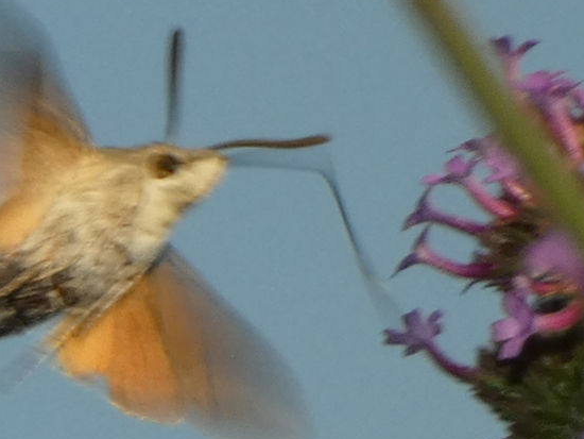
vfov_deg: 4.1
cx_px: 146
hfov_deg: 5.4
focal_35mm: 366
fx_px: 6177
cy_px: 189
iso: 80
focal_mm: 42.3
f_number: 5.5
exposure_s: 1/200
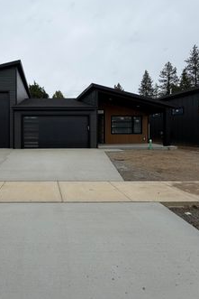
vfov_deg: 78.2
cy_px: 131
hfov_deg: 54.4
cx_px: 48
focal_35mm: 22
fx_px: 182
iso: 25
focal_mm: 2.22
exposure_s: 1/1431
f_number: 2.2
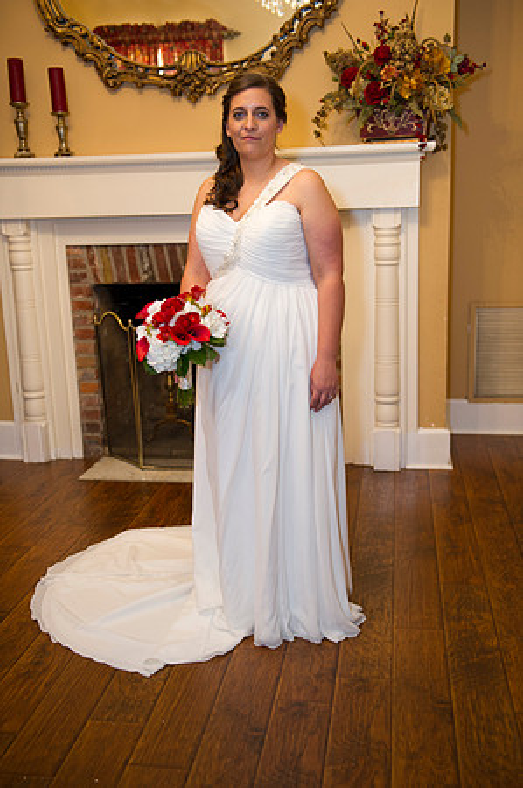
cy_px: 394
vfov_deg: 50.7
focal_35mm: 38
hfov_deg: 35.0
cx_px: 262
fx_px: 830
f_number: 3.2
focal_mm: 38
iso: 800
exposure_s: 1/50
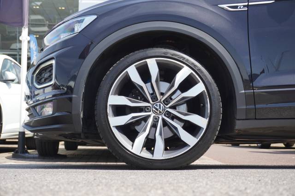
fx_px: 467
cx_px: 148
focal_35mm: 57
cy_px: 98
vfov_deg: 23.8
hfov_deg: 35.1
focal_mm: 38
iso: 100
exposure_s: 1/60
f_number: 5.6
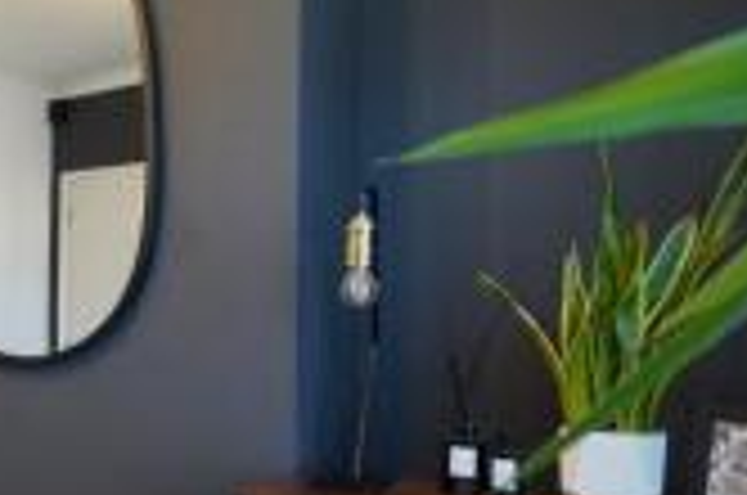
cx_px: -184
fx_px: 953
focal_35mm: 46
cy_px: 331
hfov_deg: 33.4
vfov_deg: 28.9
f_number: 4
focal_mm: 16
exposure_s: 1/160
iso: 1600
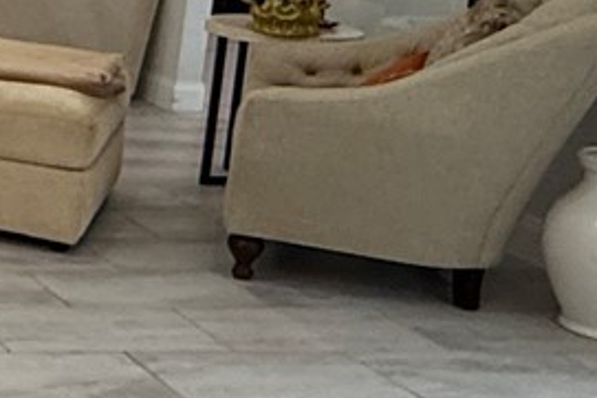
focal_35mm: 86
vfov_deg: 15.7
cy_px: 15
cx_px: -509
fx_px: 1427
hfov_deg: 18.1
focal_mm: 2.22
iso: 320
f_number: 2.2
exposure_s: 1/120
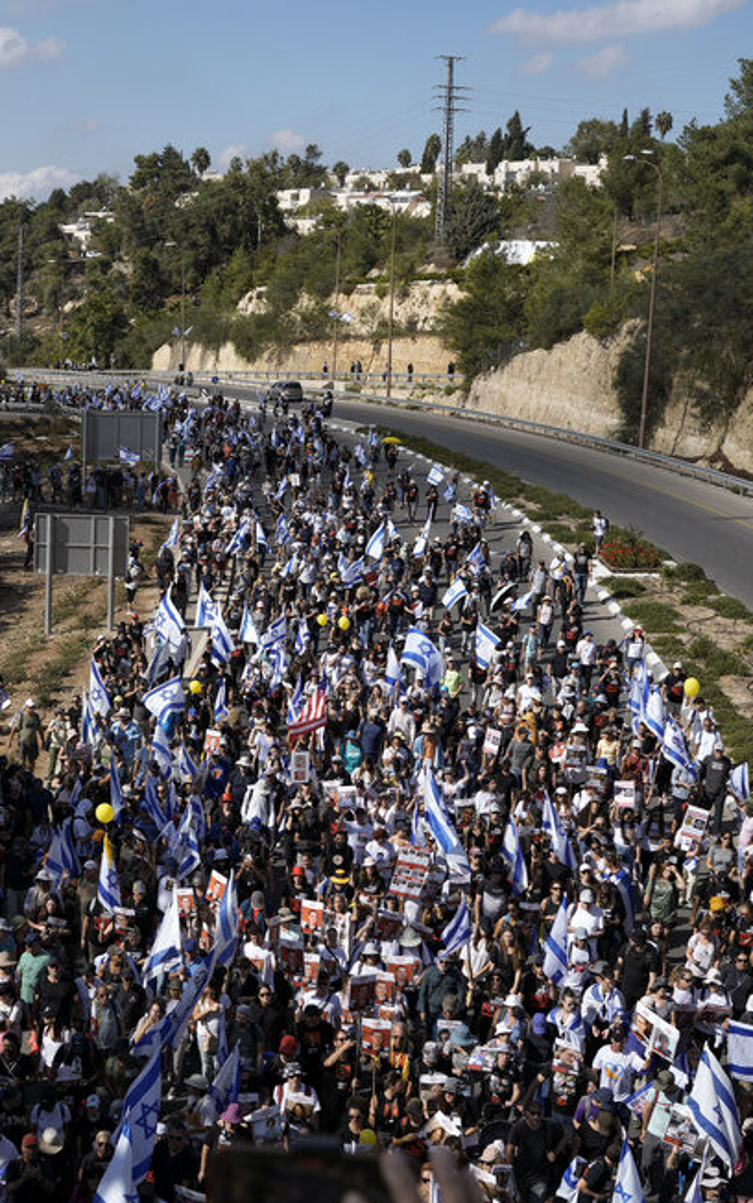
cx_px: 81
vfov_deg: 36.3
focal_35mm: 56
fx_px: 1837
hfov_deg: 22.6
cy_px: 577
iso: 200
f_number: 4
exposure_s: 1/2000
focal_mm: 35
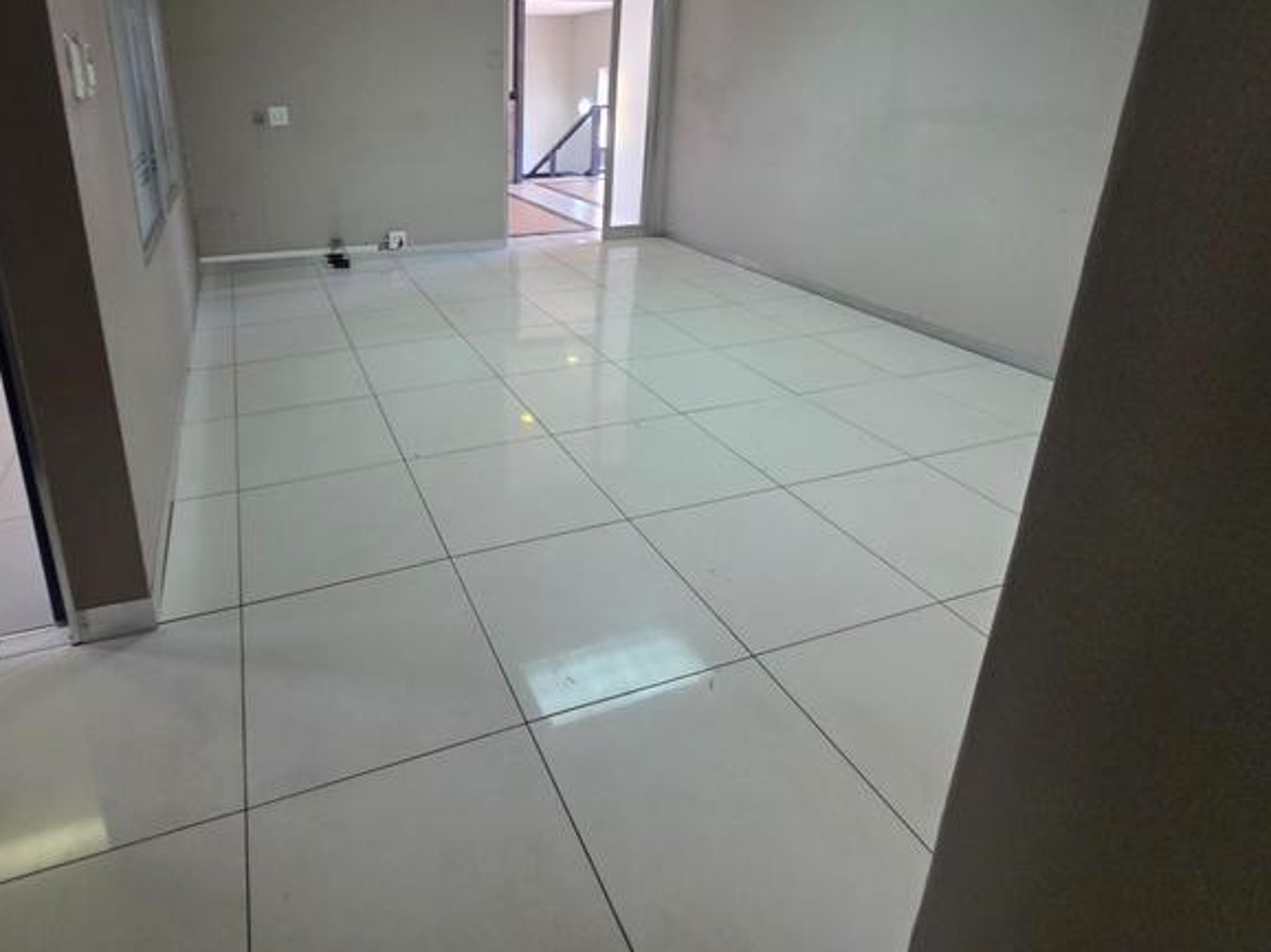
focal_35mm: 18
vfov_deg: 69.0
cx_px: 468
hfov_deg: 85.9
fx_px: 661
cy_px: 299
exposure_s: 1/100
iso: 250
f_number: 1.9
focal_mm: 2.2
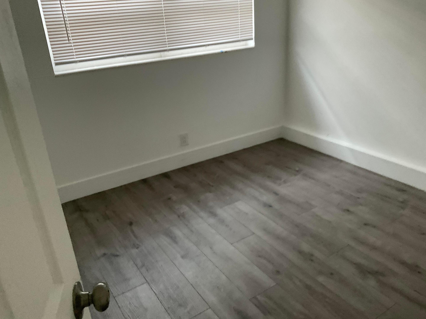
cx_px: 213
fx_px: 357
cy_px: 160
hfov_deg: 61.7
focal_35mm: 29
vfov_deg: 48.2
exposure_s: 1/60
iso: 125
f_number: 1.8
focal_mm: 3
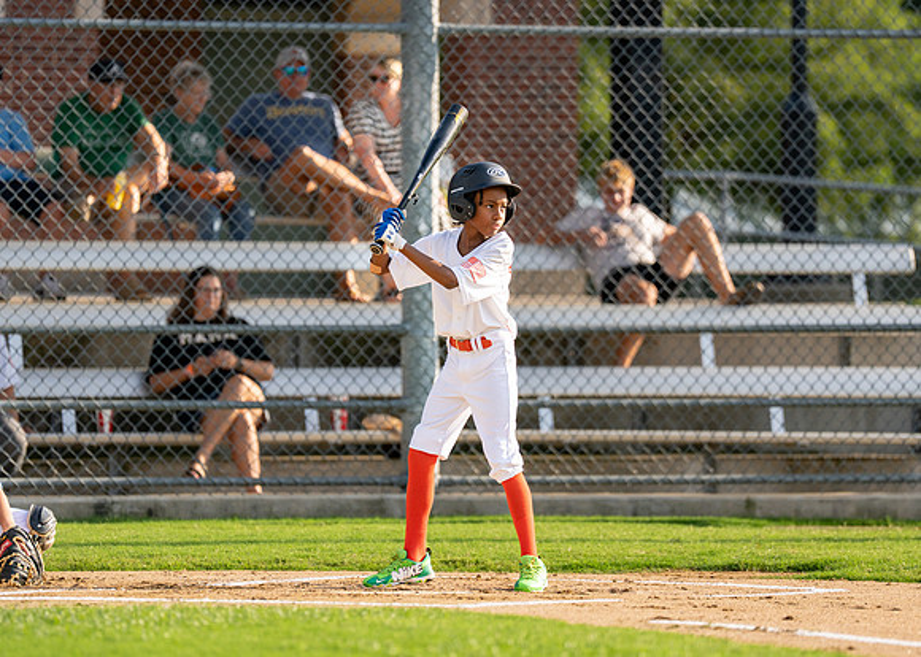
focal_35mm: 298
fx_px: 7792
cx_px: 495
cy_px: 323
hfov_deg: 6.8
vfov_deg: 4.8
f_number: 2.8
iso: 400
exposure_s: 1/4000
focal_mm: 200
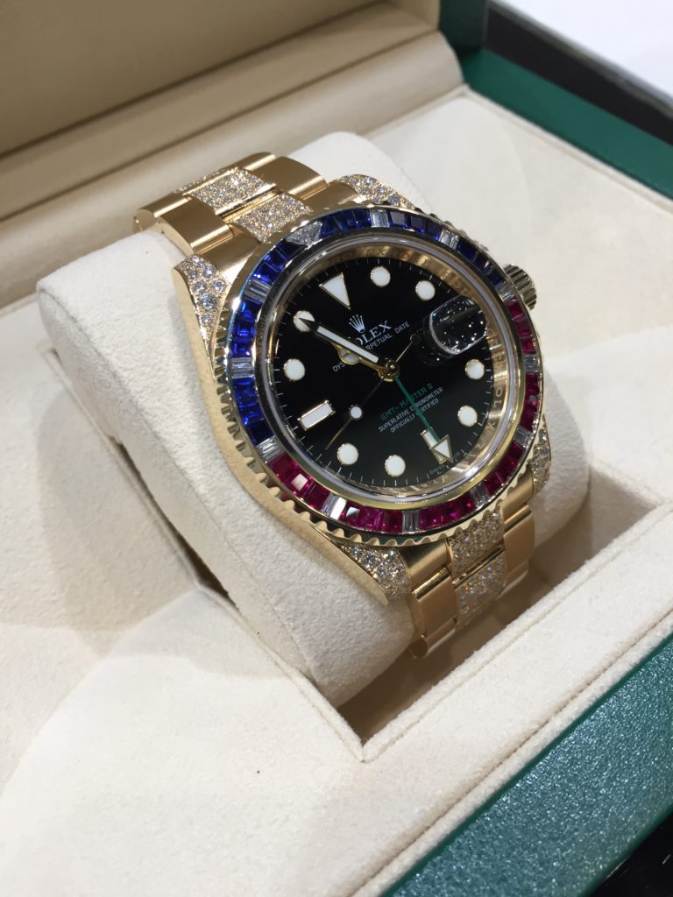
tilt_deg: -51.5
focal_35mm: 29
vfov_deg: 61.7
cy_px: 448
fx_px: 752
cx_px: 336
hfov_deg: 48.2
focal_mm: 4.15
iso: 32
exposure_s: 1/33
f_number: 2.2
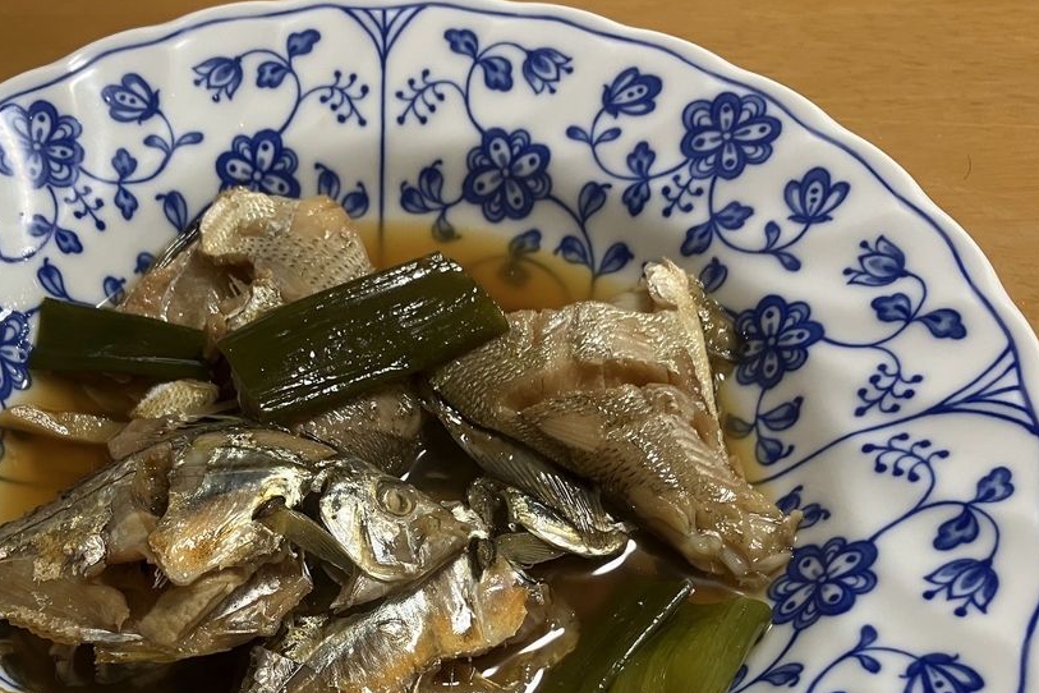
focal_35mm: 43
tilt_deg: -56.1
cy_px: 546
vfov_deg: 30.5
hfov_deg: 44.9
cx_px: 371
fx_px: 1241
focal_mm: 3.99
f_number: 1.8
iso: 100
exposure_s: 1/60
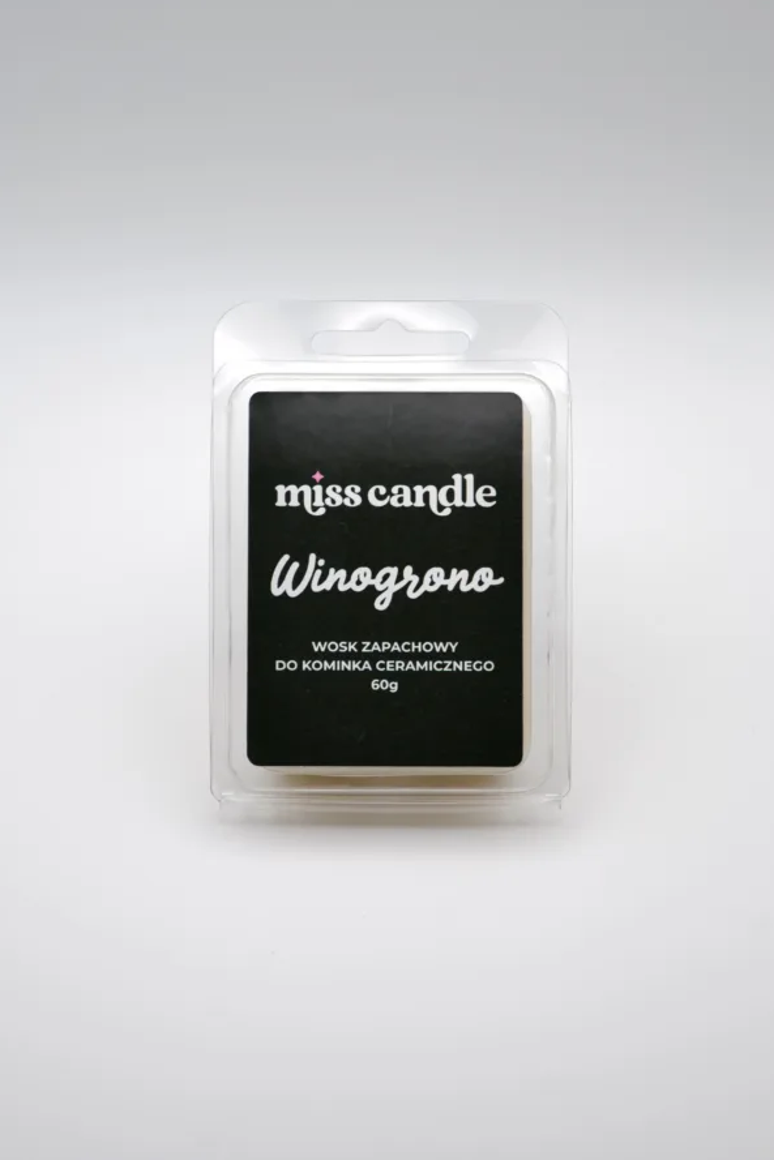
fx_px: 2692
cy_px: 575
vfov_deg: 24.3
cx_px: 389
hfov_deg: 16.4
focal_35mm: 84
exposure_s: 1/50
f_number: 5.6
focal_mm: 55
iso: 100
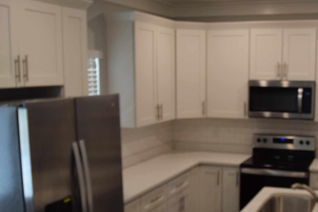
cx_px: 223
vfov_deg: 27.9
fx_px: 424
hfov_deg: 40.4
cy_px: 143
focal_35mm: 48
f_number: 4.5
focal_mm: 18
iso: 400
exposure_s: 1/80
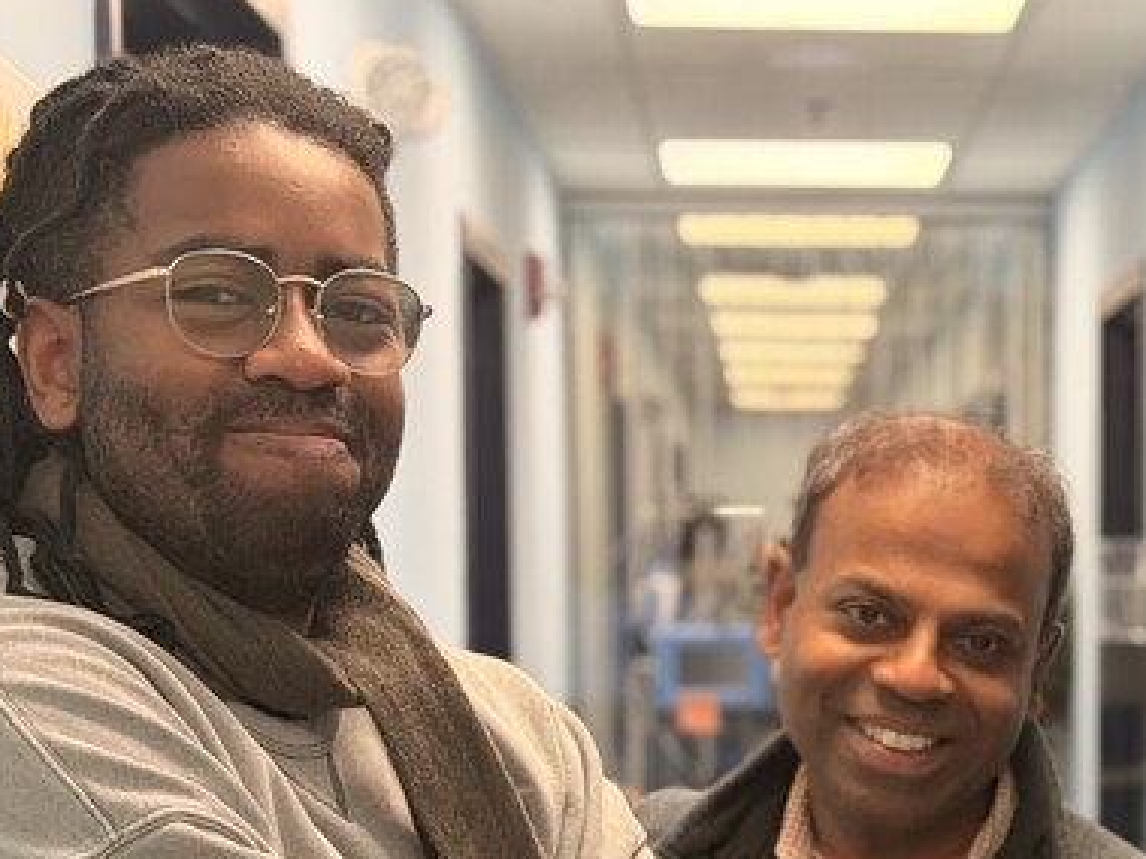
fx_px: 3938
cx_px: 1049
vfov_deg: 12.2
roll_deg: +0.0
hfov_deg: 16.3
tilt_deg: -5.3
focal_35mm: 119
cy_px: 933
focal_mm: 6.76
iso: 160
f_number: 1.78
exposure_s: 1/120
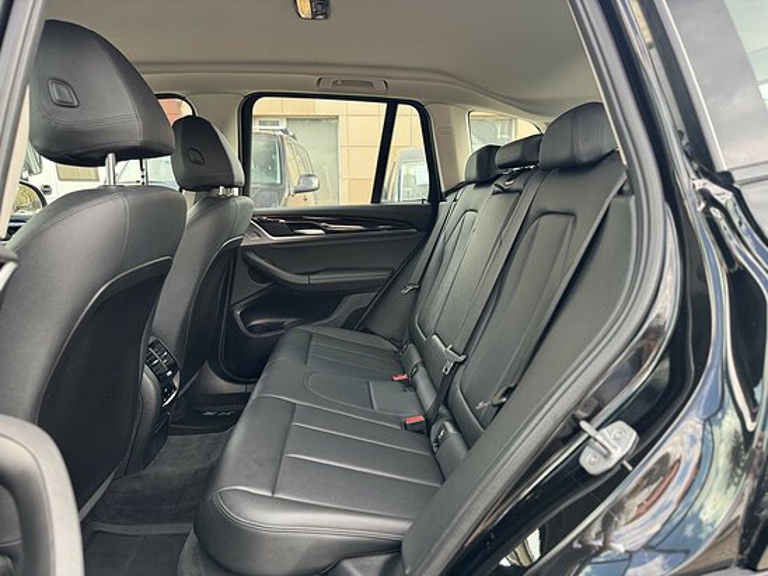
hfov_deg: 71.6
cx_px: 384
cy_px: 288
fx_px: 532
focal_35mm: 24
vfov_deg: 56.8
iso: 200
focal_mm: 6.76
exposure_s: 1/121
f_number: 1.78
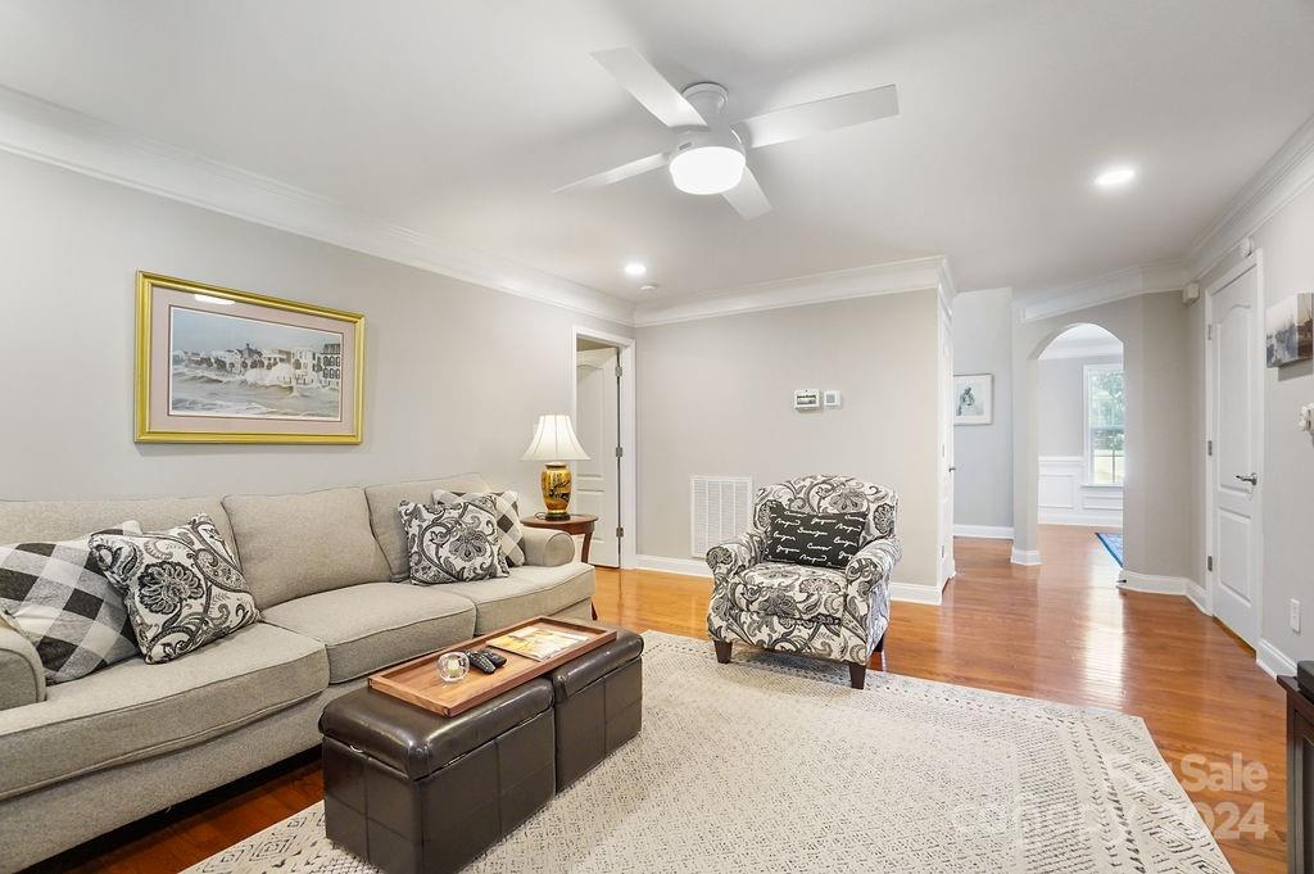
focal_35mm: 15
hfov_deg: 100.4
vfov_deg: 77.2
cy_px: 437
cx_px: 657
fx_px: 547
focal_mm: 10
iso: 2000
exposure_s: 1/30
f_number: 4
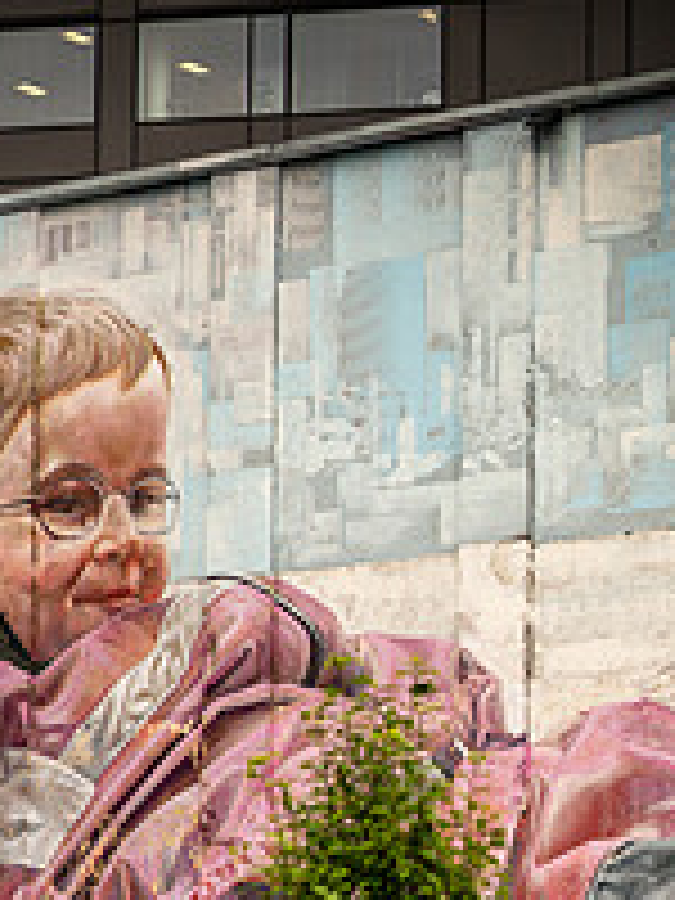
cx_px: 194
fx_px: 4784
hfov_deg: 8.1
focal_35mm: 184
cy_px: 976
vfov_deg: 10.6
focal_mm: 85
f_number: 1.4
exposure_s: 1/5000
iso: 250
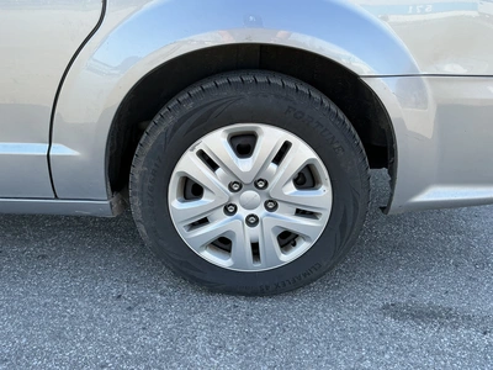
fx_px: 399
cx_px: 246
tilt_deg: -22.4
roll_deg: -6.8
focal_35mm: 28
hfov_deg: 63.4
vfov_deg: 49.7
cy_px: 185
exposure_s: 1/229
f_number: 1.8
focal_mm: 3
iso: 25
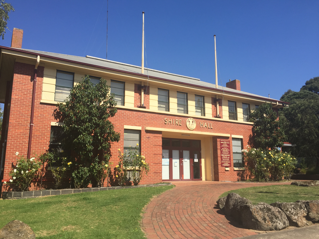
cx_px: 160
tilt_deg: +12.5
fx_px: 267
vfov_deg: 48.2
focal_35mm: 29
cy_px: 120
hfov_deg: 61.7
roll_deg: -0.2
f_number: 2.2
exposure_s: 1/1883
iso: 32
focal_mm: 4.15
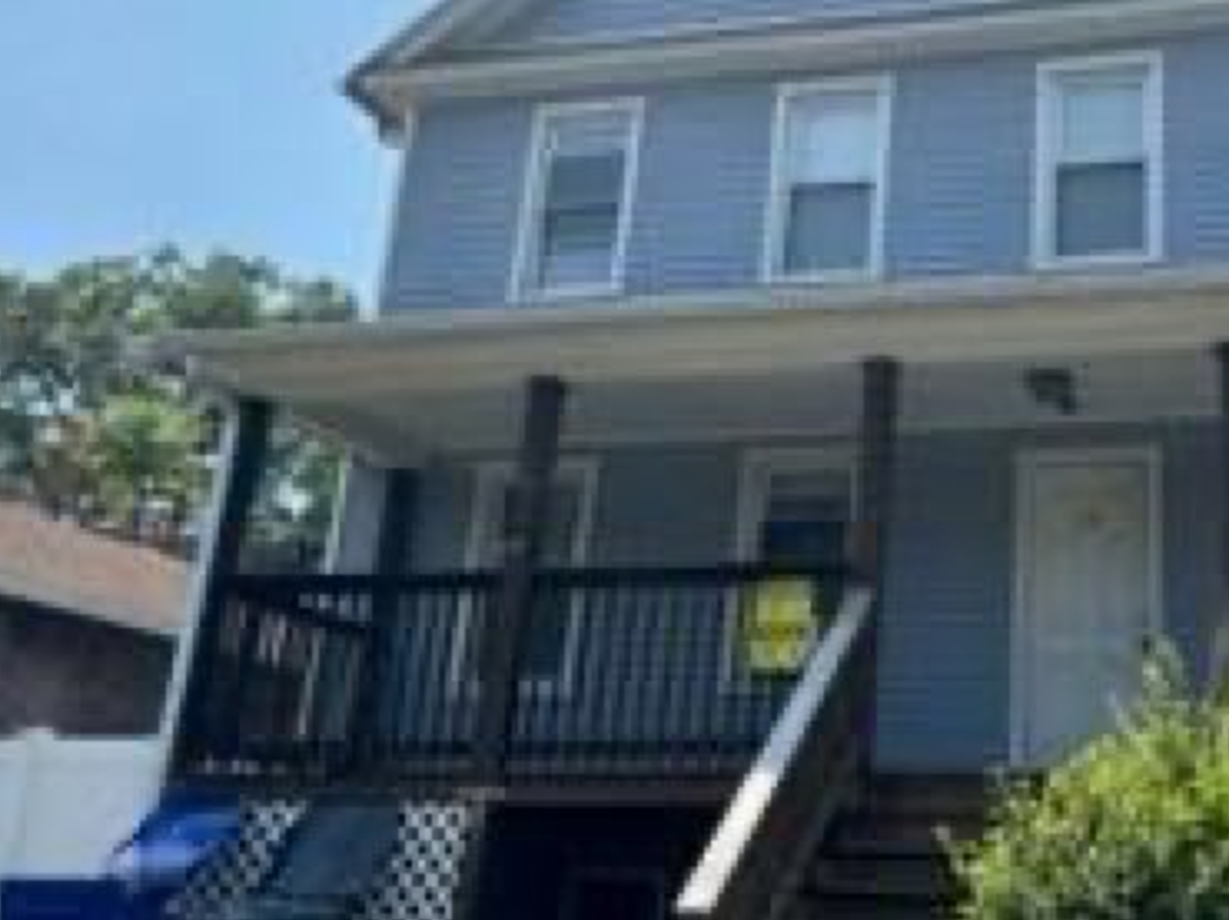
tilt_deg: +18.1
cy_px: 362
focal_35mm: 45
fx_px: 1597
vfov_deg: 32.0
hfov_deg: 40.4
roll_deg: -1.5
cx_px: 983
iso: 50
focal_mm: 5.7
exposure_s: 1/3968
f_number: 1.5
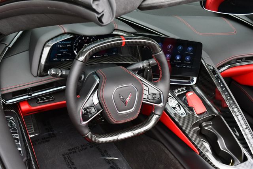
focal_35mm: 44
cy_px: 84
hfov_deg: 44.5
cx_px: 126
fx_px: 309
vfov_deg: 30.6
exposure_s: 1/250
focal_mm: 22
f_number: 5.6
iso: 320
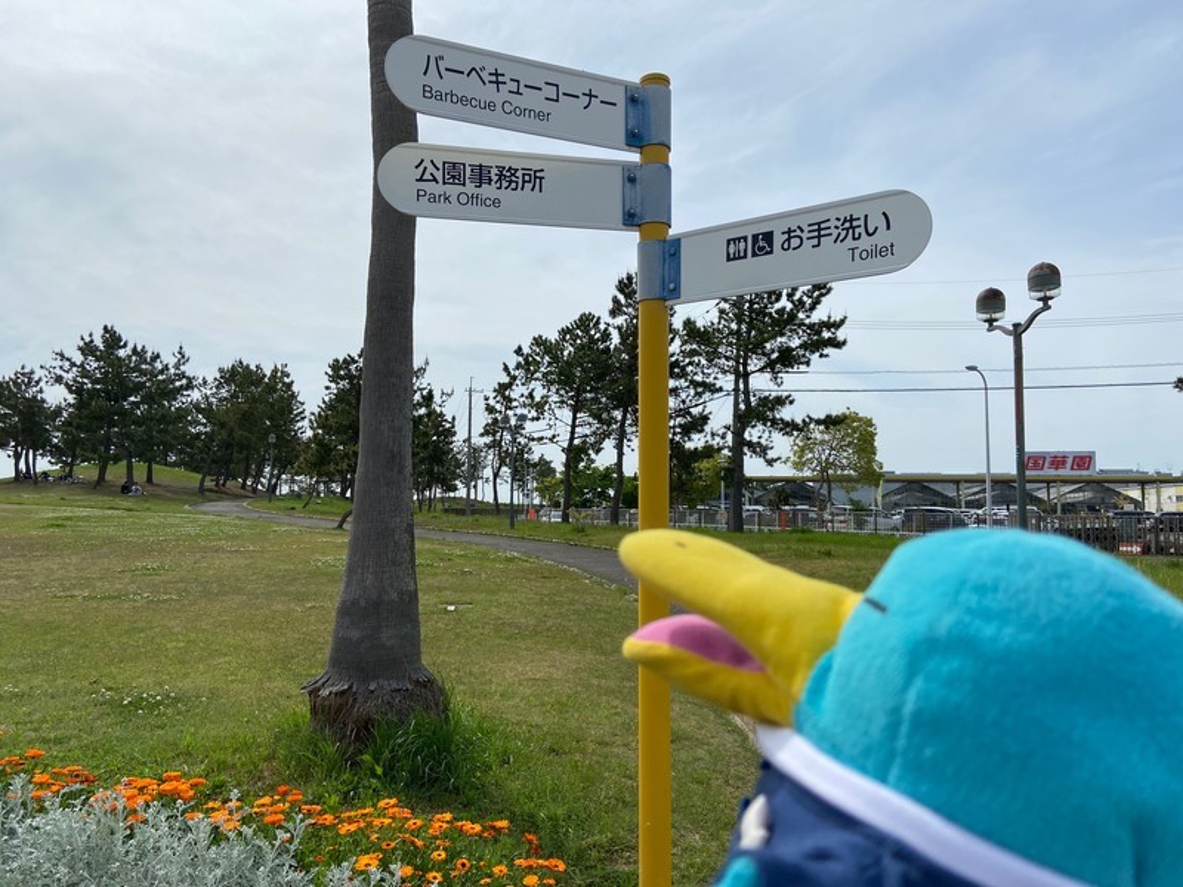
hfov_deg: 67.3
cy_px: 444
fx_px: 889
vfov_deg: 53.1
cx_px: 592
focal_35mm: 26
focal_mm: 4.25
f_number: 1.8
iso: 32
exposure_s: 1/5236
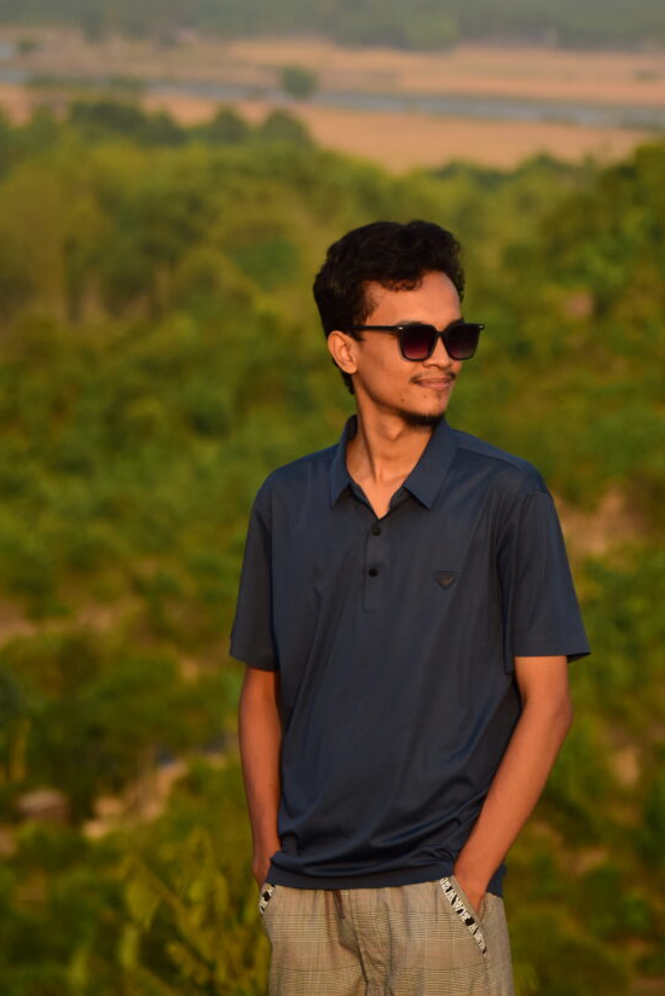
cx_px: 398
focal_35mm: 205
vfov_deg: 10.0
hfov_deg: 6.7
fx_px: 5675
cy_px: 384
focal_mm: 110
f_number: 4.8
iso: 400
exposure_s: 1/1250
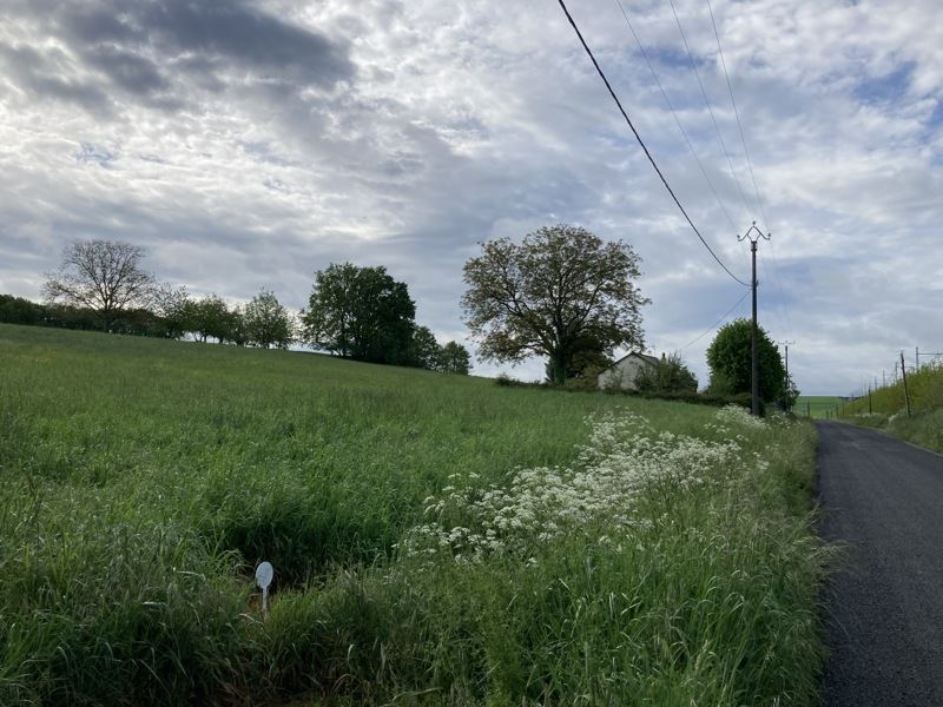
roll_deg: -1.7
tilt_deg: +4.0
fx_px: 763
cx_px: 472
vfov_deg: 49.7
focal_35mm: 28
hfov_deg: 63.4
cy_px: 354
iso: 25
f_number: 1.8
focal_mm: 3.99
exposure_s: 1/3436
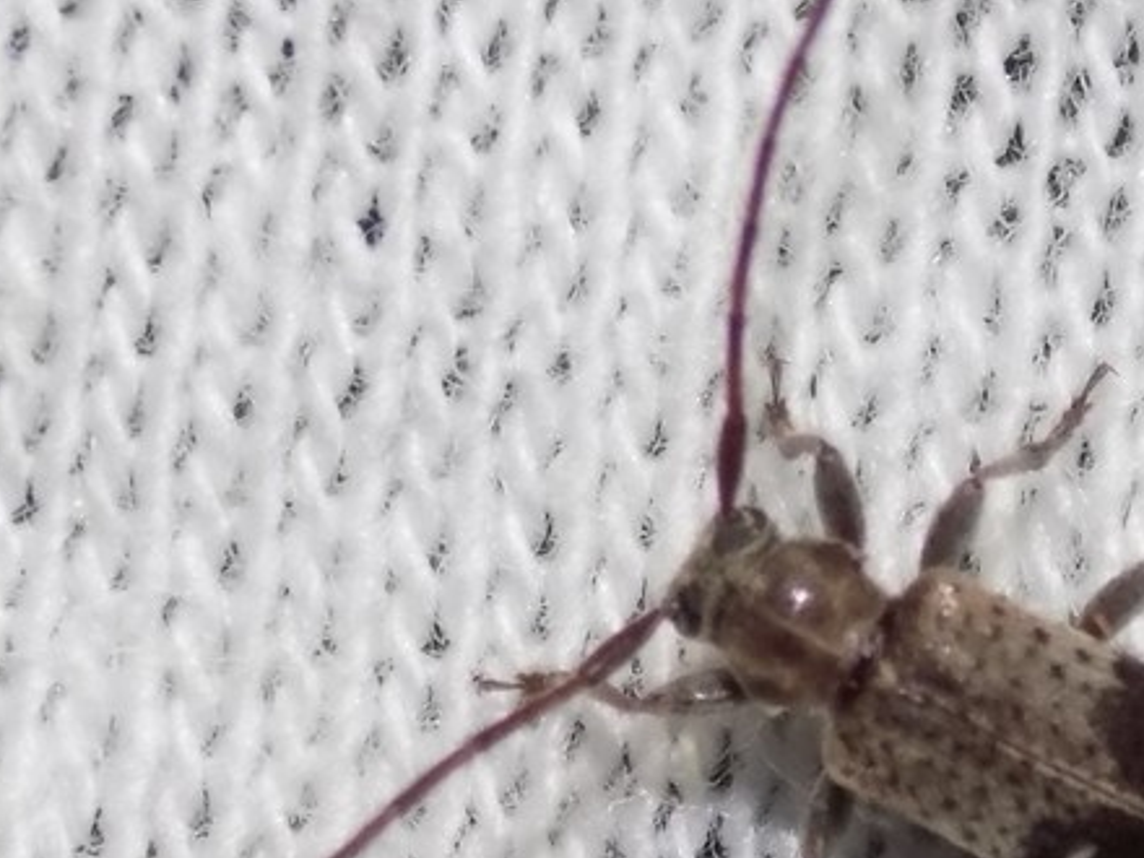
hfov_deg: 5.4
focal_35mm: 368
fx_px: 12162
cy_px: 533
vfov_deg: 4.0
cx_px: 823
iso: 200
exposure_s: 1/30
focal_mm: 33.7
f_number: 5.4
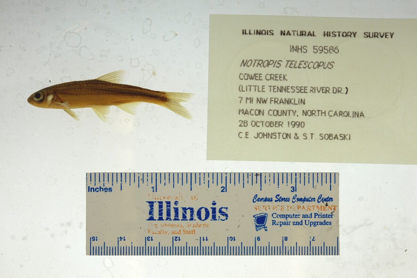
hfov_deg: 33.4
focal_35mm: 60
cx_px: 208
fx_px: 695
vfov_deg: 22.6
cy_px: 139
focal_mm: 60
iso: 100
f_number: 10
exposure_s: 1/200
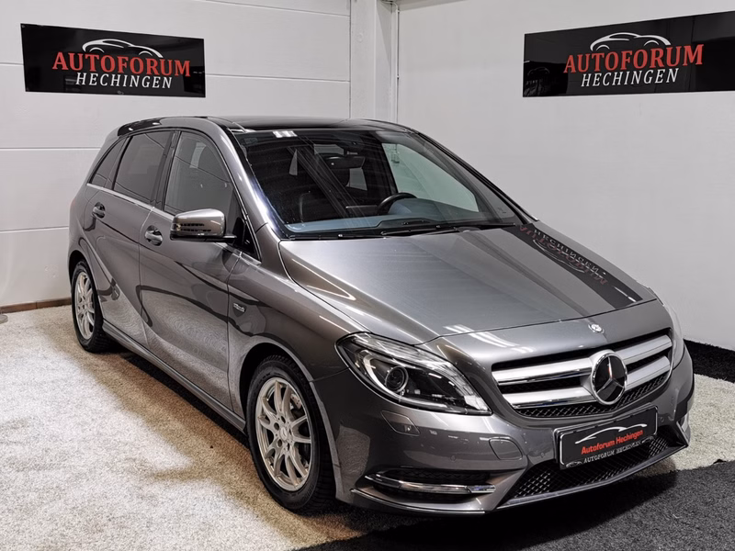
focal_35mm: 39
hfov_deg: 47.9
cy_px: 276
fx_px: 828
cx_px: 368
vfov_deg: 36.8
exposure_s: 5
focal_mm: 5.56
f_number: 1.6
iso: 50
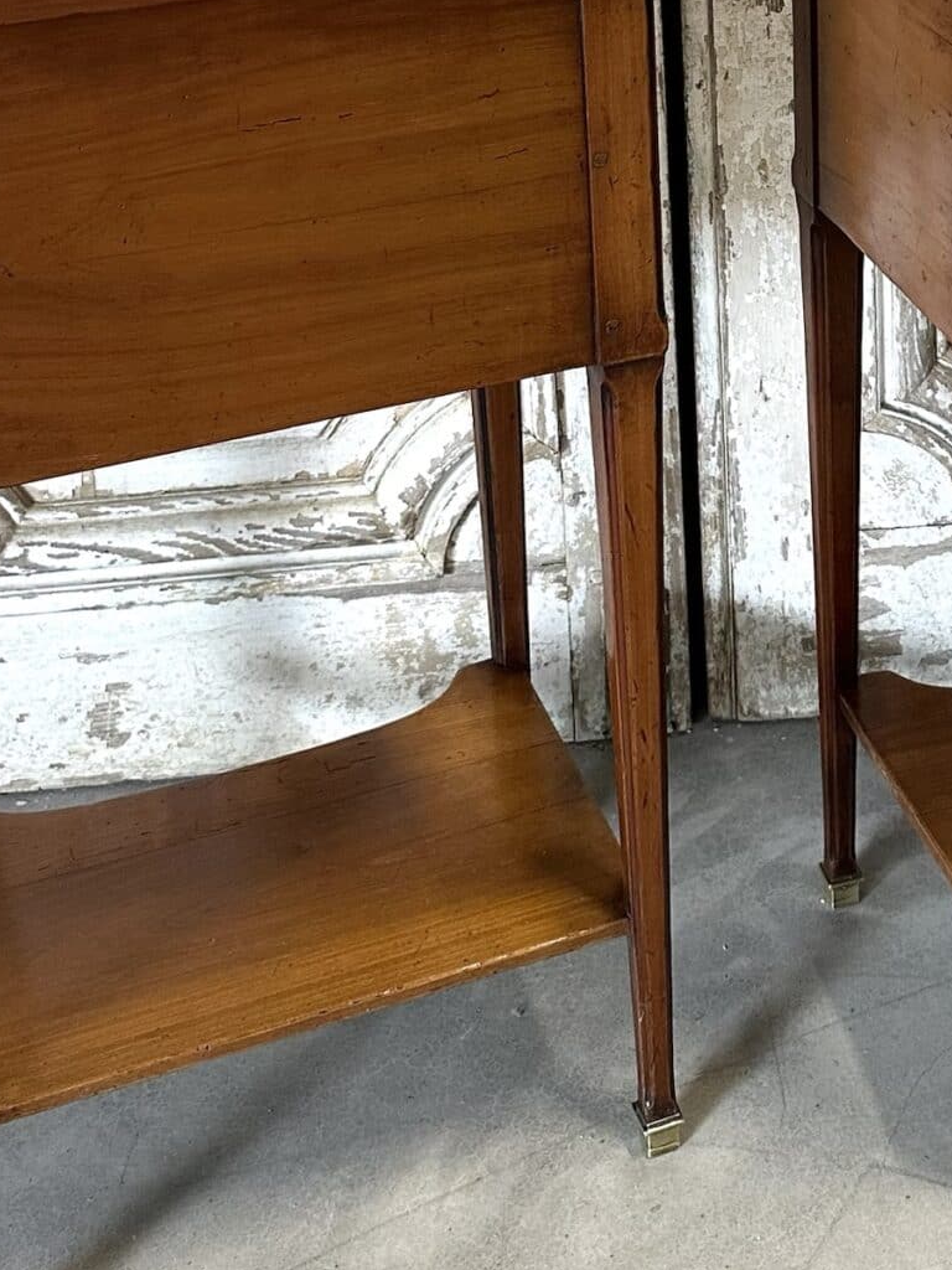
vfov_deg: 30.4
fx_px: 2200
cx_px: 782
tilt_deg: -18.0
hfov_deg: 24.0
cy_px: 64
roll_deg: +1.0
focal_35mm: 60
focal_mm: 6.86
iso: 200
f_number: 1.78
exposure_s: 1/50
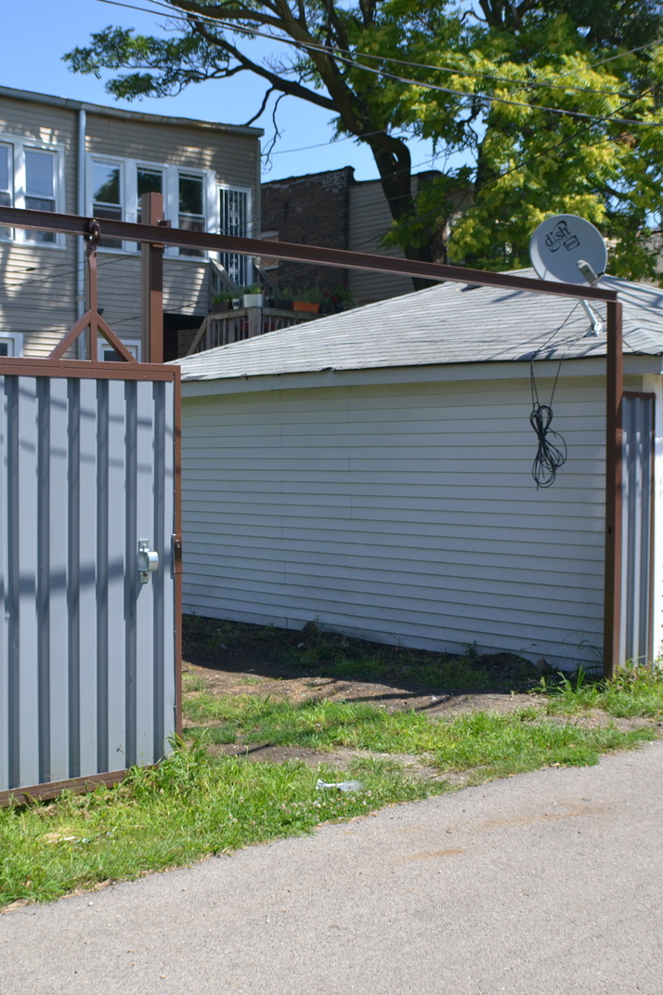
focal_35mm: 59
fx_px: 1630
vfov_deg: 33.9
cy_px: 499
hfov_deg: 23.0
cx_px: 287
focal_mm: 26
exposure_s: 1/400
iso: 100
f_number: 4.2
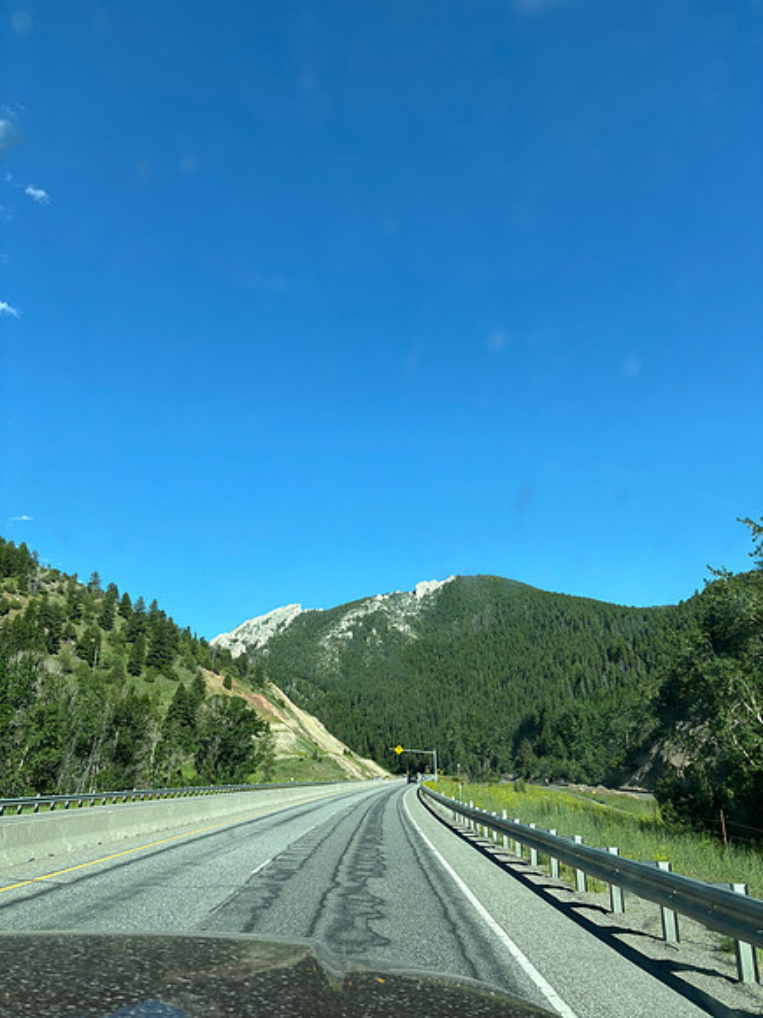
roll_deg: -0.2
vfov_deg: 67.3
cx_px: 382
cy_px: 509
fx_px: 764
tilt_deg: +20.2
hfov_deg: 53.1
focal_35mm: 26
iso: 50
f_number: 1.6
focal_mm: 5.96
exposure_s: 1/1642
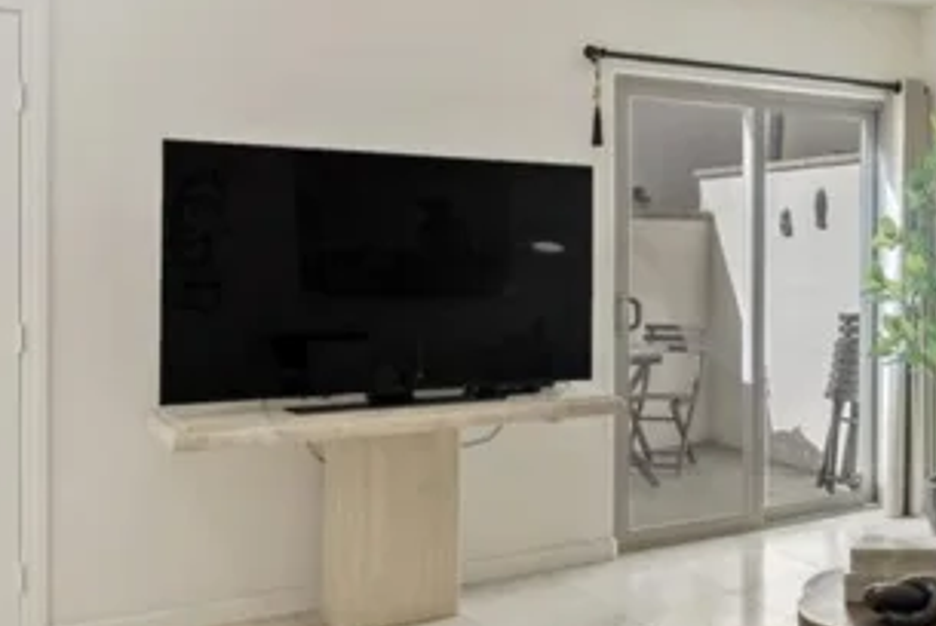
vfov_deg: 30.5
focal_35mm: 44
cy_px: 255
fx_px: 1145
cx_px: 881
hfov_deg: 40.3
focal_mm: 16
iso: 500
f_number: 8
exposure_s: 1/20
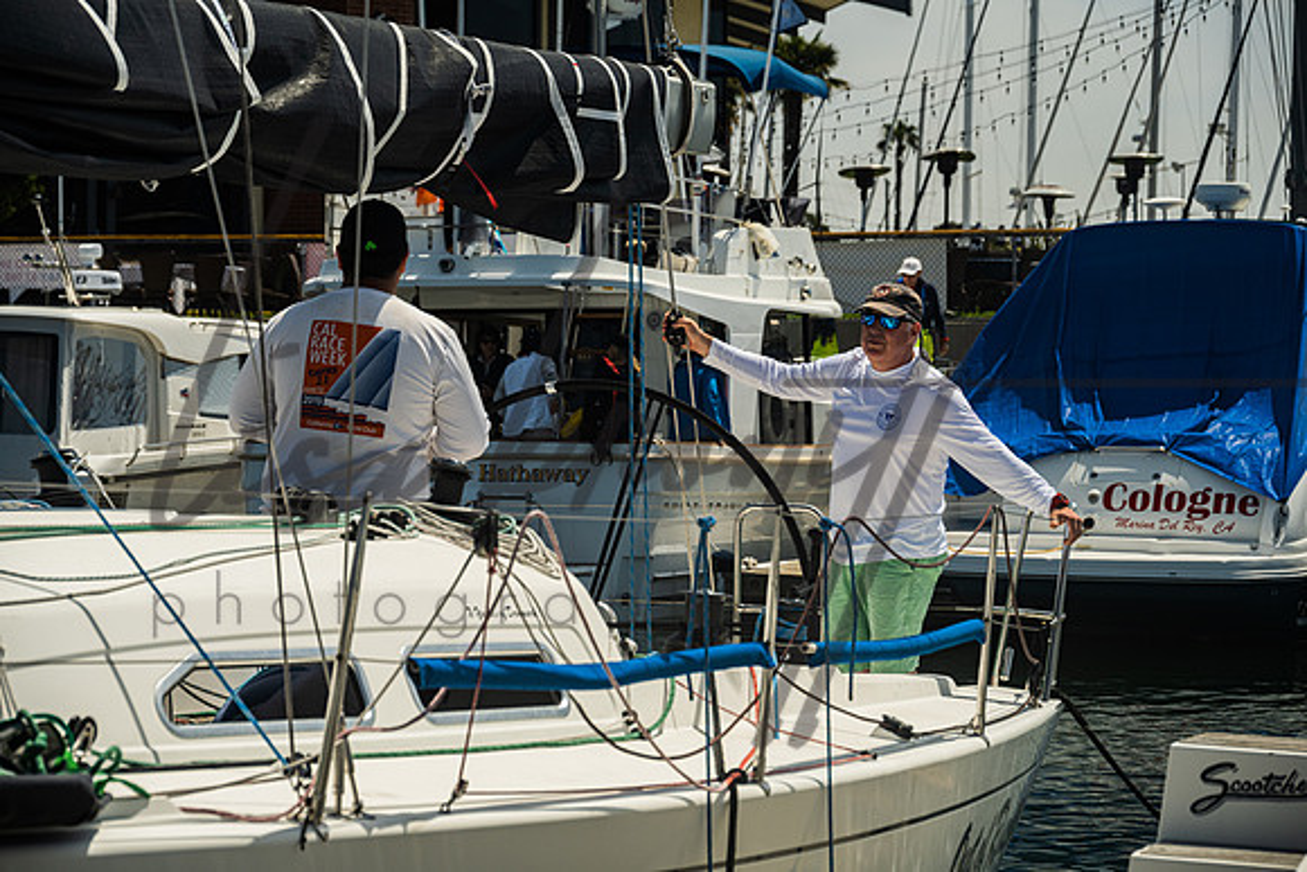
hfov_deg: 19.5
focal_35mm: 105
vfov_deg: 13.0
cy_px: 436
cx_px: 654
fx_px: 3813
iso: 250
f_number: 6.3
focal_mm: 105
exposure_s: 1/1000
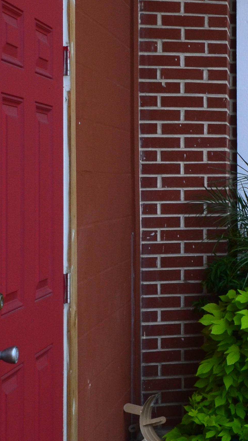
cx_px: 534
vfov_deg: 25.2
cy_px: 155
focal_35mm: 84
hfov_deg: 12.3
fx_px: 982
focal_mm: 20
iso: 400
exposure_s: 1/200
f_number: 10
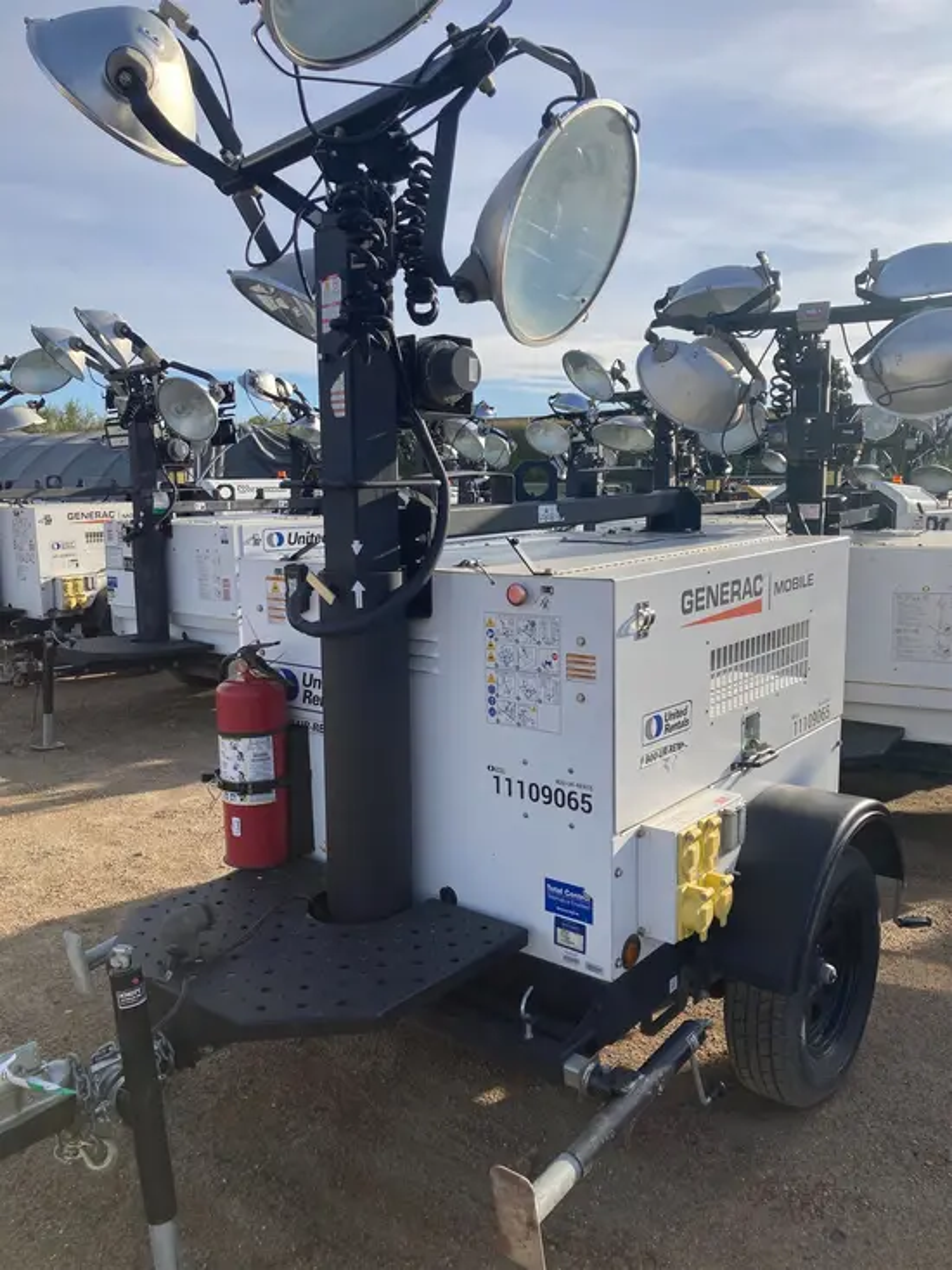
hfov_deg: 49.8
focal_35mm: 28
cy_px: 635
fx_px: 1026
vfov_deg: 63.4
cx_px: 476
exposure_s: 1/1656
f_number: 1.8
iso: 20
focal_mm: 3.99
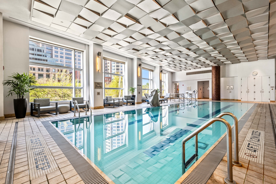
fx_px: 123
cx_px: 138
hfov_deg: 96.7
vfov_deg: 73.7
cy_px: 92
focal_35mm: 16
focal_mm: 16
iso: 500
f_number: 8
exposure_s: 1/20
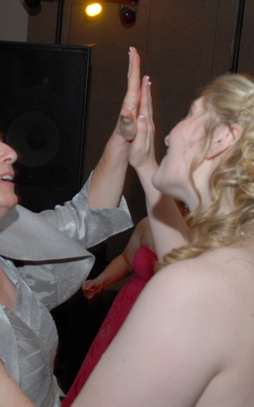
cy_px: 206
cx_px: 139
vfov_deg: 36.3
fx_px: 620
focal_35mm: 56
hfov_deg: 23.1
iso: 400
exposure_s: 1/20
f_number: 4.5
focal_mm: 24
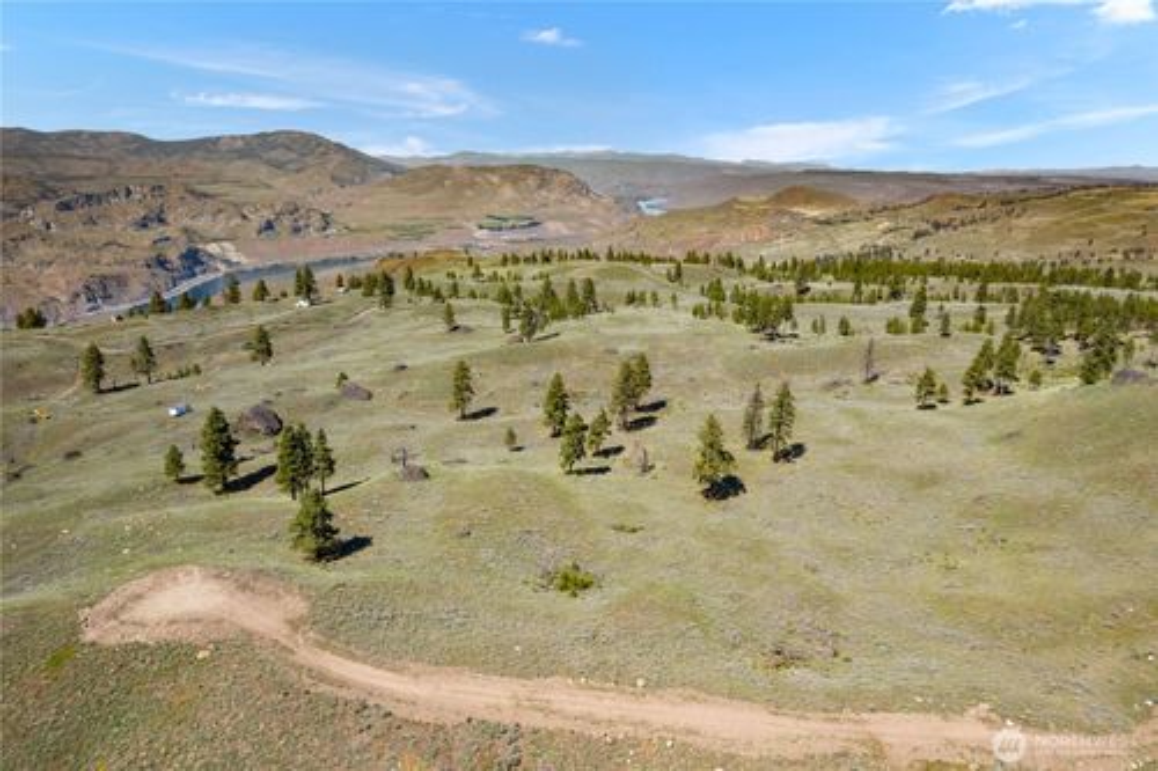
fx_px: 707
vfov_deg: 57.2
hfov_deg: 78.6
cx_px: 579
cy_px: 386
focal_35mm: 22
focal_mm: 8.38
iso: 100
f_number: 2.8
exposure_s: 1/2000
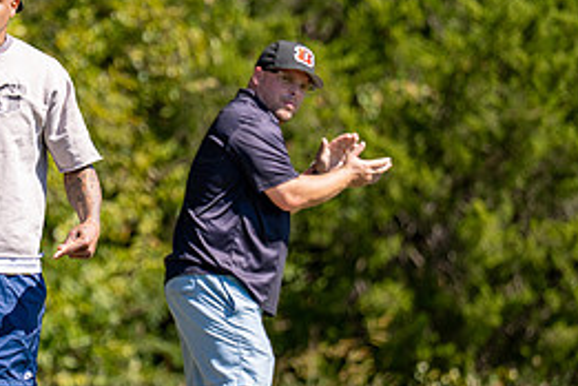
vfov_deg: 3.1
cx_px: 32
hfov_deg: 4.7
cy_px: 205
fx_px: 7064
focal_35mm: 440
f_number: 2.8
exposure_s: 1/2000
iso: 160
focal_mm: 171
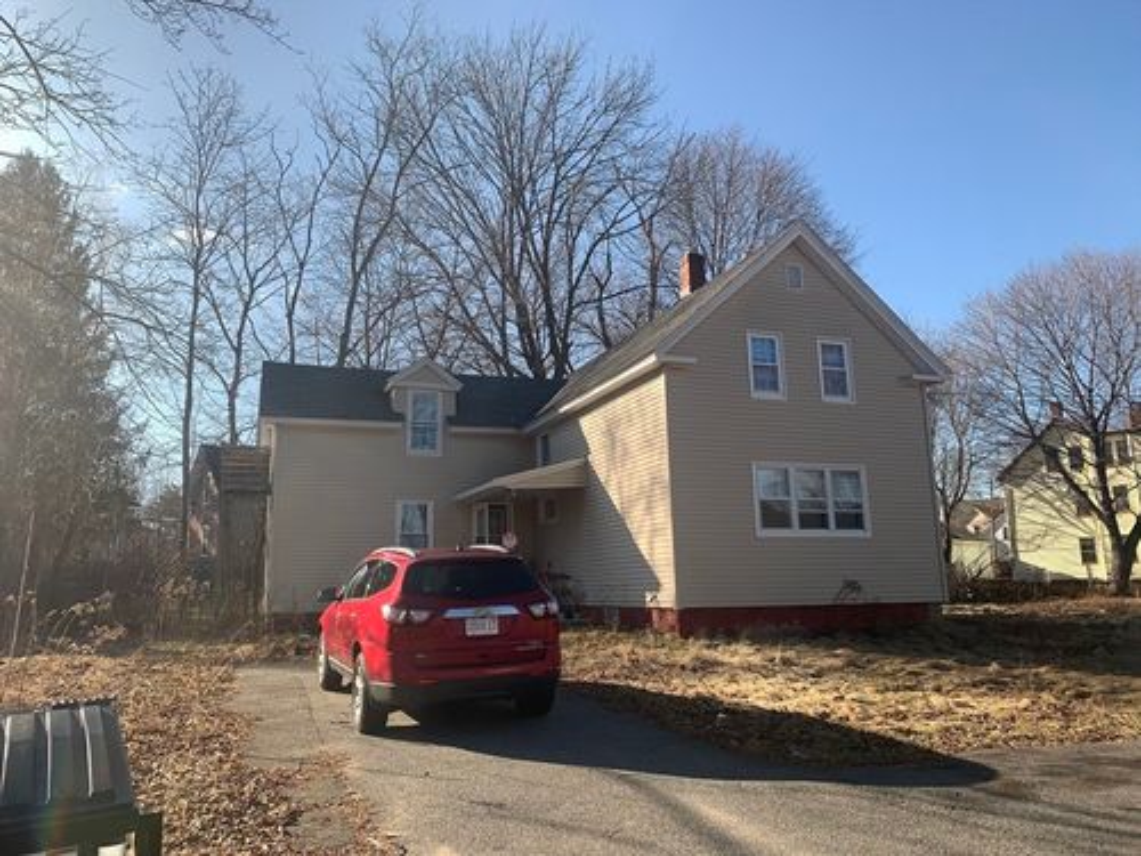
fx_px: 857
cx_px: 570
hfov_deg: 67.3
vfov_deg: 53.1
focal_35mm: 26
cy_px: 428
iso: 32
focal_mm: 4.25
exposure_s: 1/1447
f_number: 1.8
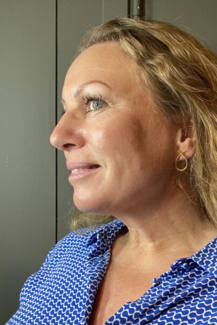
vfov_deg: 48.9
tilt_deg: -2.3
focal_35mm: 39
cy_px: 210
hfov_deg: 33.7
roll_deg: -1.1
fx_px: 353
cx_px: 154
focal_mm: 4.25
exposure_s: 1/100
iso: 80
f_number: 1.8
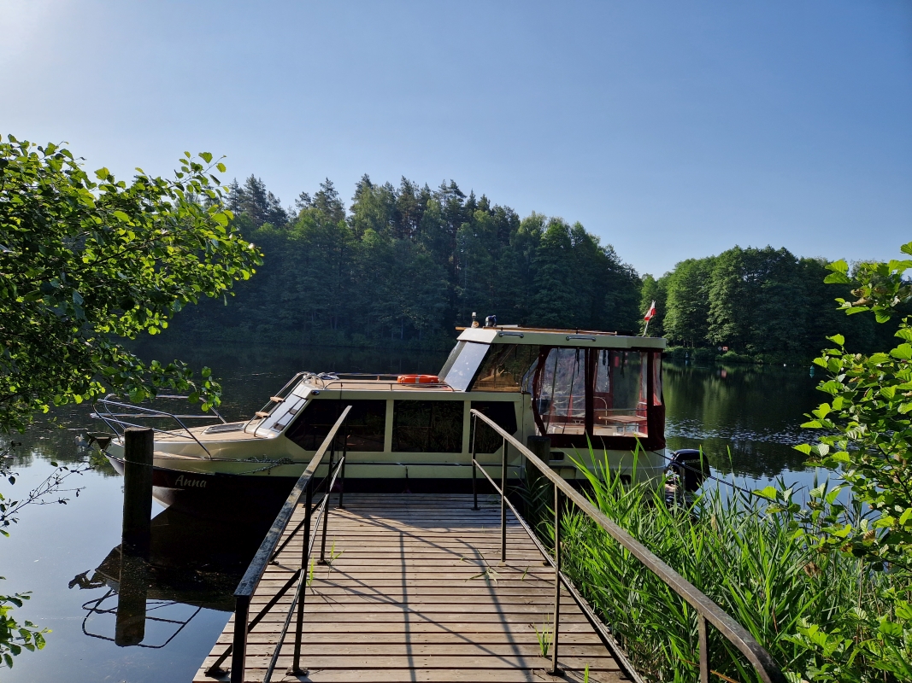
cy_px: 342
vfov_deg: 58.9
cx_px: 456
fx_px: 606
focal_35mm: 23
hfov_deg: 73.9
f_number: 1.8
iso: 50
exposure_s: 1/2120
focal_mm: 5.4
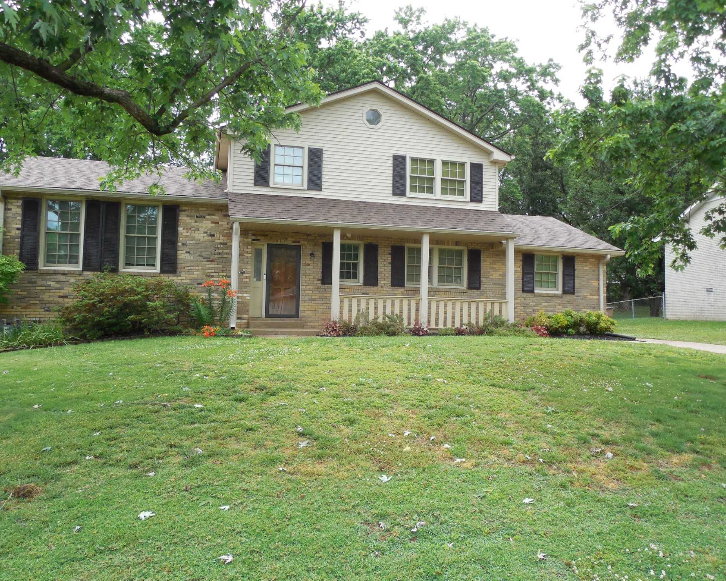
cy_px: 282
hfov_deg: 64.1
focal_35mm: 27
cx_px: 369
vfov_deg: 53.2
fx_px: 580
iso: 125
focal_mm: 4.5
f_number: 3.3
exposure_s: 1/200
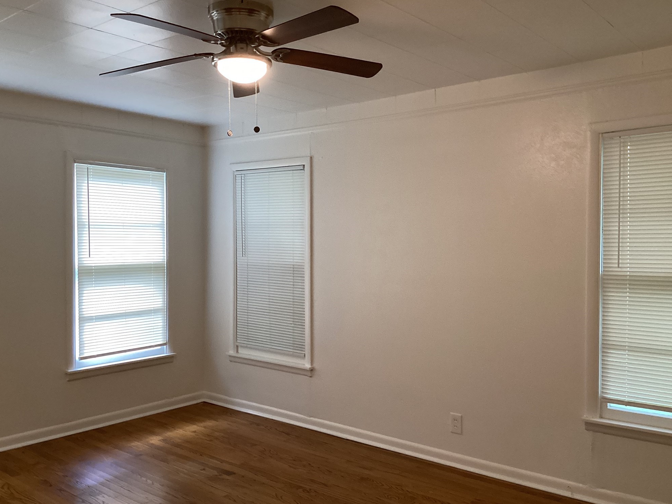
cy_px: 253
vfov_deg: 44.2
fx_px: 621
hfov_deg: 56.8
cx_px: 328
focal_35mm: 32
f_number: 2.4
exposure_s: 1/60
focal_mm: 3.3
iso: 250
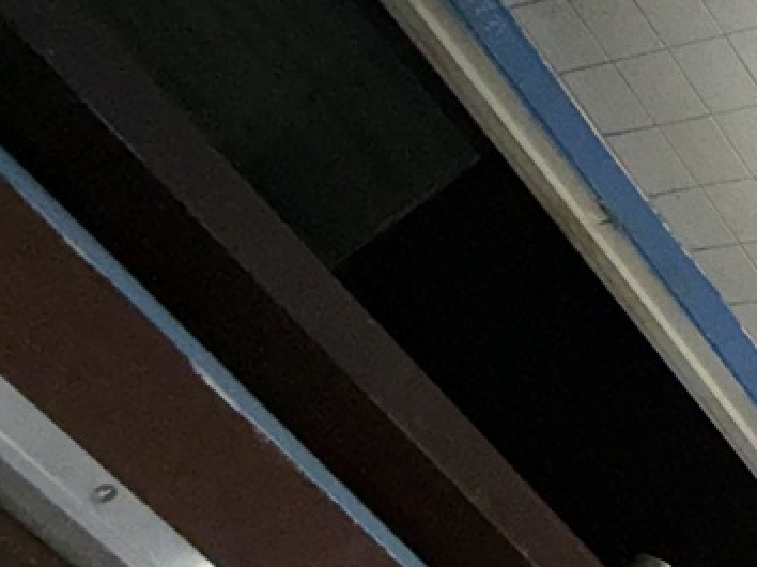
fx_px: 1246
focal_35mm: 57
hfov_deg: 22.6
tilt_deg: -28.0
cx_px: 1304
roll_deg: +22.6
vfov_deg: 25.1
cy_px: 101
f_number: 2.2
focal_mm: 2.22
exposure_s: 1/118
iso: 50
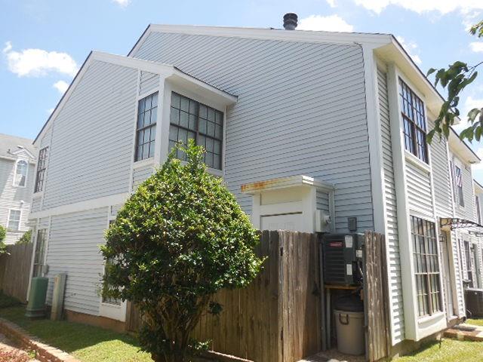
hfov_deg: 69.4
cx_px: 242
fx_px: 349
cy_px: 181
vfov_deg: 54.9
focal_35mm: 25
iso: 125
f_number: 3.1
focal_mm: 4.5
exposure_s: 1/640
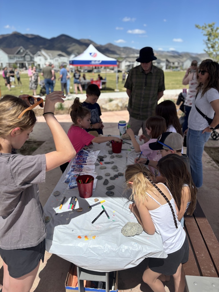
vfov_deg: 67.3
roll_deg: -1.0
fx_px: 219
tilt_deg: -21.4
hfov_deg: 53.1
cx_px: 110
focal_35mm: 26
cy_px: 146
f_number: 1.6
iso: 50
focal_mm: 5.96
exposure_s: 1/4255
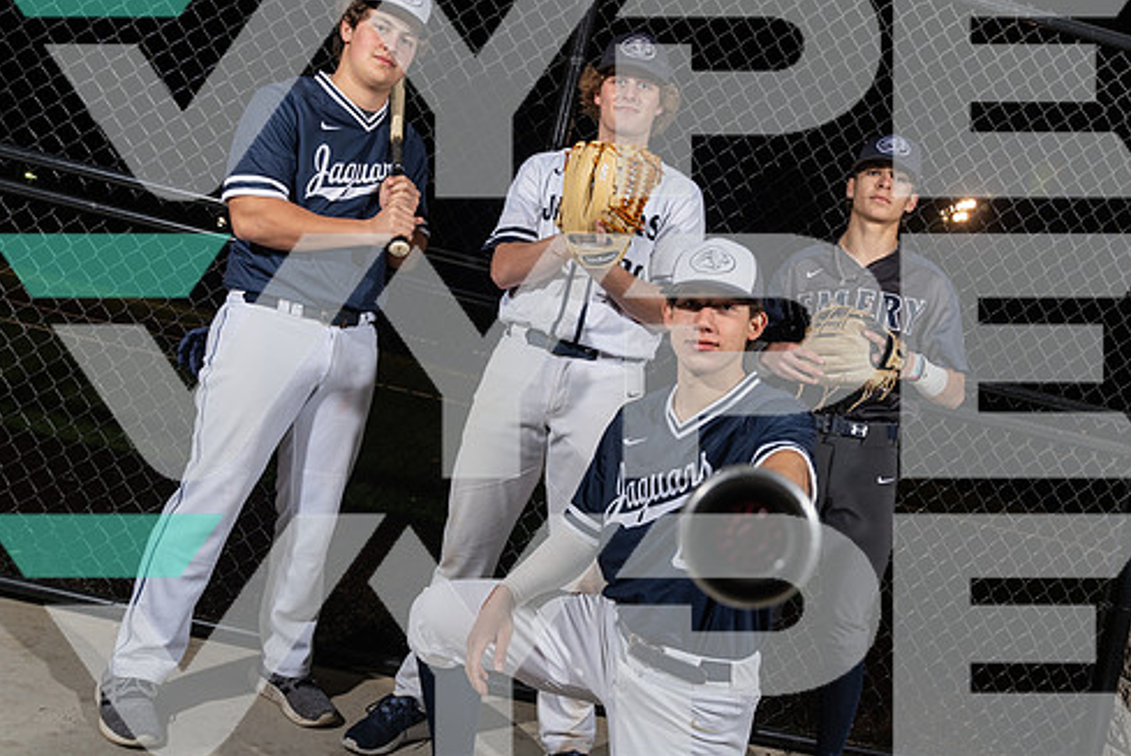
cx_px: 578
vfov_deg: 41.2
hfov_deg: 58.7
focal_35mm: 32
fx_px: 1006
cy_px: 357
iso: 125
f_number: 5.6
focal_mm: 27
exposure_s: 1/125
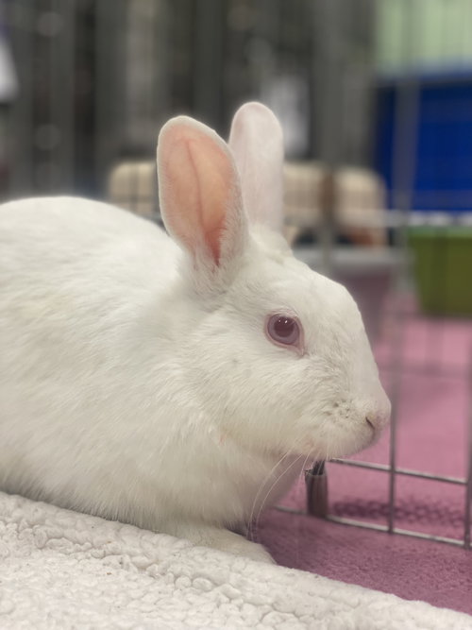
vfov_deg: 36.8
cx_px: 236
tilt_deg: -4.0
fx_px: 946
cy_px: 315
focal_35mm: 52
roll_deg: -2.3
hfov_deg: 28.0
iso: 125
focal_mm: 6
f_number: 2
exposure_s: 1/60
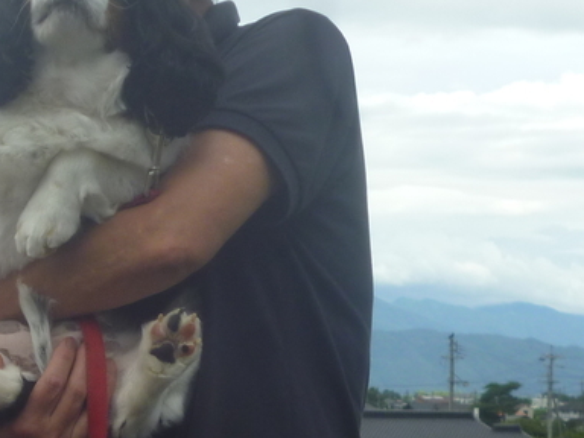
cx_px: -126
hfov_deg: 12.8
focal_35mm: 150
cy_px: 449
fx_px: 2531
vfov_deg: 9.8
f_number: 4
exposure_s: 1/250
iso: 100
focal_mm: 8.6
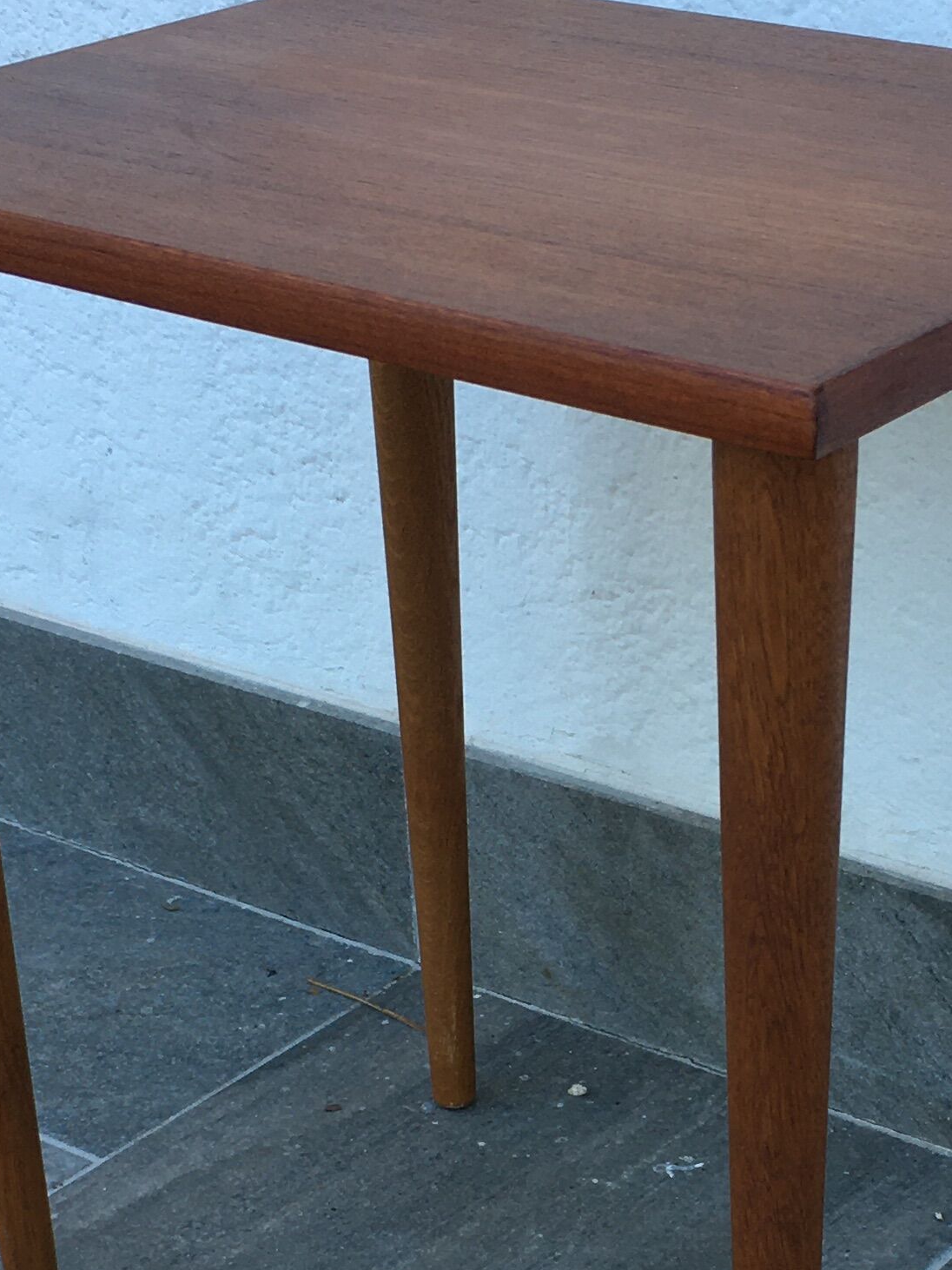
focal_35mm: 80
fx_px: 2934
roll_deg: +0.2
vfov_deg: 23.8
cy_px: 1124
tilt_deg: -31.2
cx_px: 640
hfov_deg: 18.4
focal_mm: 4.15
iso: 25
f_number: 2.2
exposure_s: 1/100
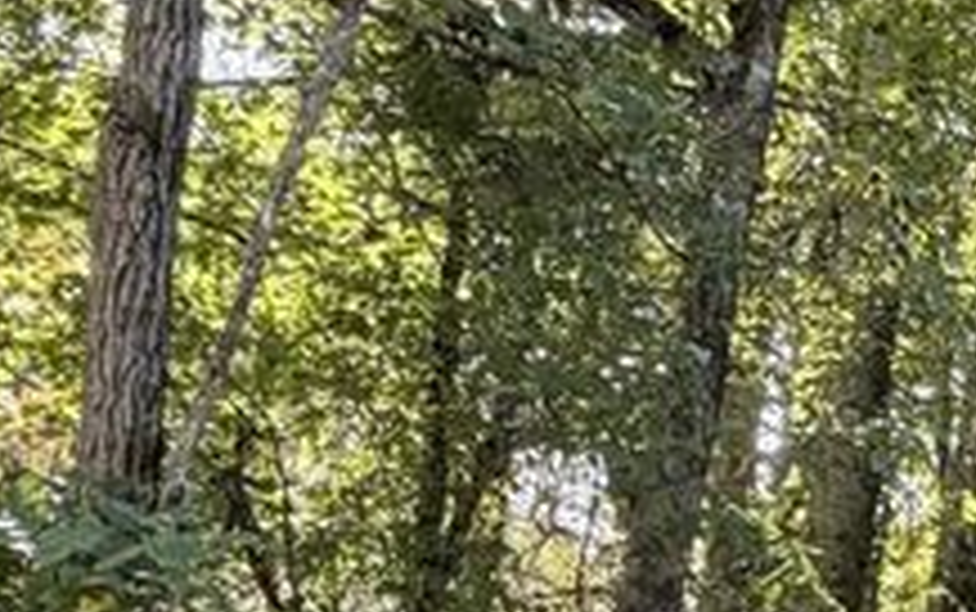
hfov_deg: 23.6
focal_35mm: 70
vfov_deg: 17.6
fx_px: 1863
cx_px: 1453
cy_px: 778
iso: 160
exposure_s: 1/121
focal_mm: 2.22
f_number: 2.2
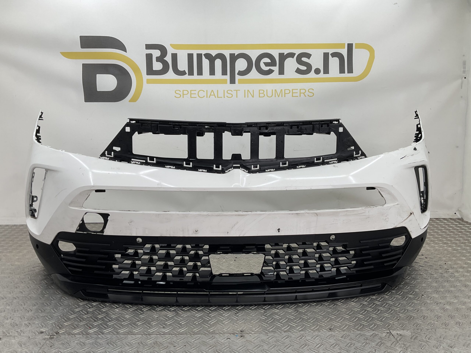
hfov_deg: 61.7
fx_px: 395
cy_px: 176
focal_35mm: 29
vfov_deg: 48.2
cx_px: 236
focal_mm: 3
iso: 16
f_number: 1.8
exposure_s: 1/122
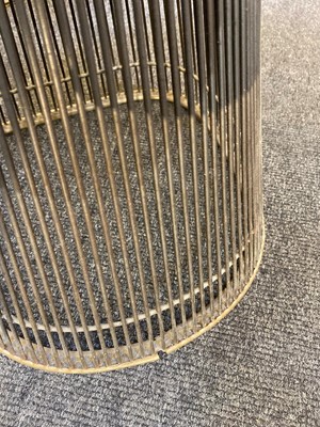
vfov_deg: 67.3
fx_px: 320
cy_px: 214
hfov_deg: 53.1
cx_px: 160
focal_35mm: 26
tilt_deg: -56.1
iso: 500
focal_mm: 4.25
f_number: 1.8
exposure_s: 1/33
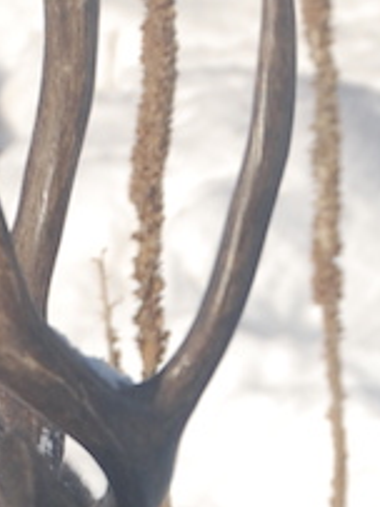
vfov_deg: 3.0
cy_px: 925
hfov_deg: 2.3
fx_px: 9509
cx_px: 98
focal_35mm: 649
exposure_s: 1/800
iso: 200
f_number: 7.1
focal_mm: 80
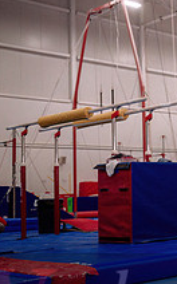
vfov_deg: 26.5
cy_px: 125
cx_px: 284
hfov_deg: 15.1
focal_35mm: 78
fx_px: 604
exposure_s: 1/1000
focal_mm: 25
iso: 1600
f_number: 2.8
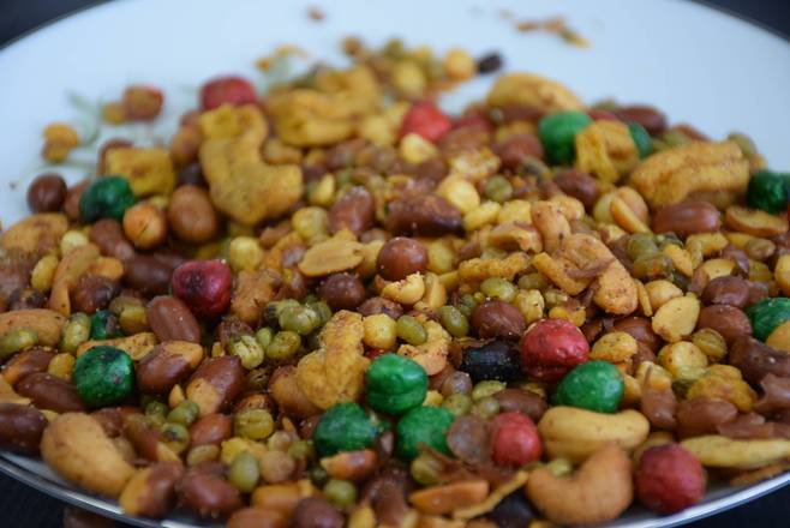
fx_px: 2965
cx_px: 395
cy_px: 264
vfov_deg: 10.2
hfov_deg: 15.2
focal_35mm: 135
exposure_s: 1/60
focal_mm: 90
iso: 720
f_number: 5.3
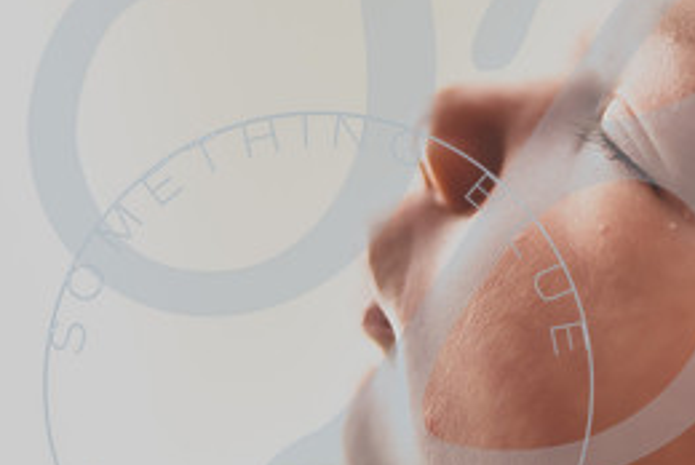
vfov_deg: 8.8
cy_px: 162
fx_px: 3015
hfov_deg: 13.1
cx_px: 452
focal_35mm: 156
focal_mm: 70
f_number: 2.8
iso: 200
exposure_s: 1/125
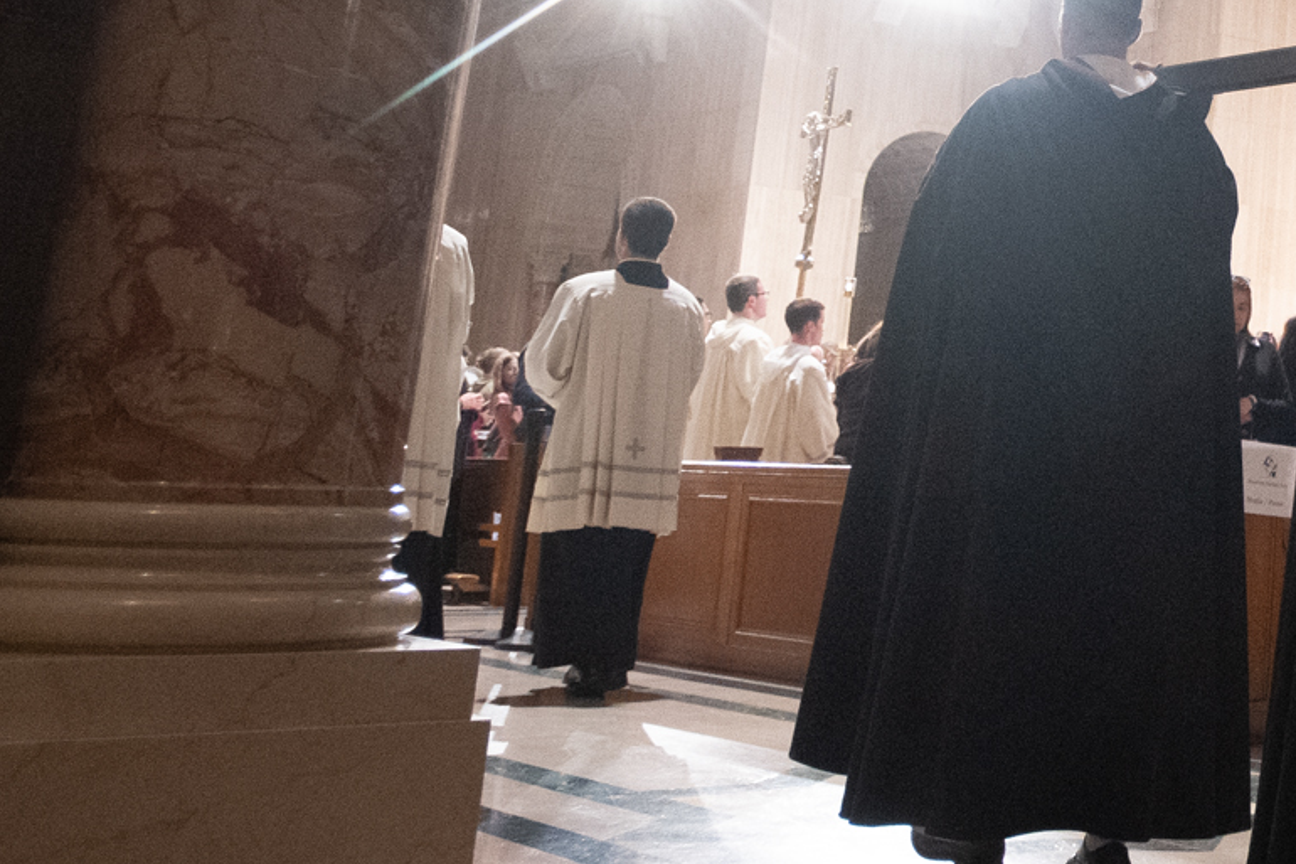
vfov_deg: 24.8
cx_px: 1503
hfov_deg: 32.0
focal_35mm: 53
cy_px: 91
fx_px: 1907
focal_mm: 17
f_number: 3.5
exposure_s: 1/100
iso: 5000
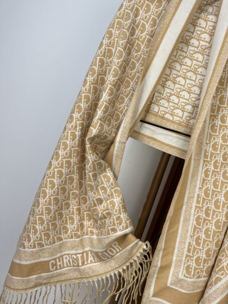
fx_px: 281
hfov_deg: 43.6
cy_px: 135
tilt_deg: -6.6
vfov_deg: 56.7
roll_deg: -19.4
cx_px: 151
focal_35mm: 32
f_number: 1.78
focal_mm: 6.76
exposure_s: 1/125
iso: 50
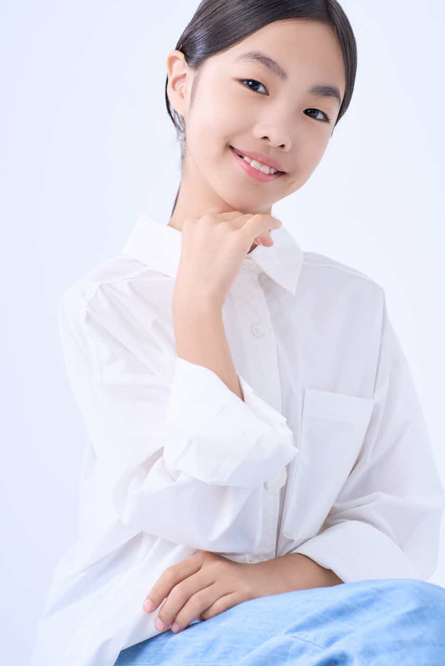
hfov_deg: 15.4
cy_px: 318
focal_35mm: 89
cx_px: 256
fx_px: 1649
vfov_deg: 22.9
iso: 100
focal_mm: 75
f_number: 5.6
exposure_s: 1/160
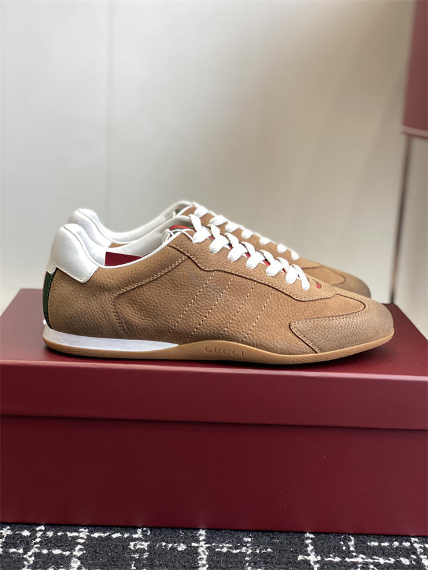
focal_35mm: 52
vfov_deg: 36.8
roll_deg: -3.9
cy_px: 285
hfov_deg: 28.0
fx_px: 857
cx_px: 214
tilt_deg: -13.7
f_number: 2
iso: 100
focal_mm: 6
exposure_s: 1/122
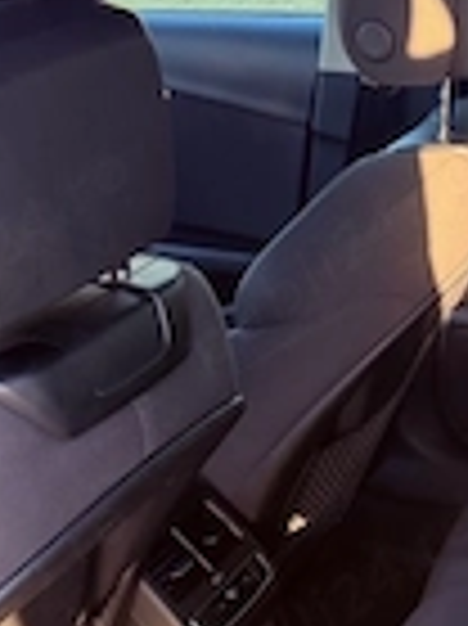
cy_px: 667
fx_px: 1246
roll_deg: +1.0
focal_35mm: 69
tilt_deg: -39.5
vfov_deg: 26.3
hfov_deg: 20.8
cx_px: 423
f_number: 1.78
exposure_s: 1/202
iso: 200
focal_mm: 6.76
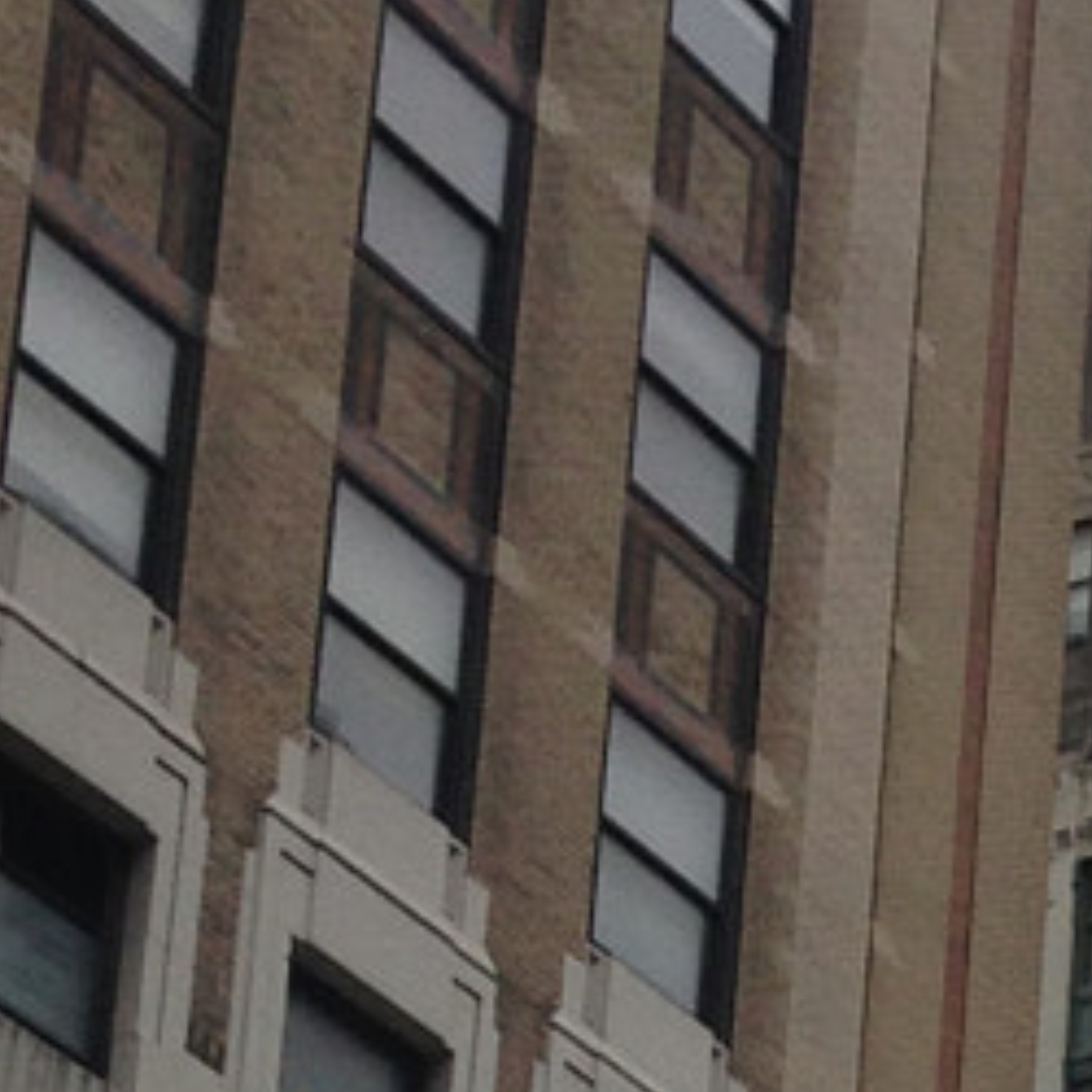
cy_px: 2678
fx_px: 6674
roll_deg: -2.4
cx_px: 2201
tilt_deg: +17.7
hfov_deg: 8.8
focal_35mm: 187
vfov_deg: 8.5
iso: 50
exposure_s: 1/1043
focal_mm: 4.12
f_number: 2.4
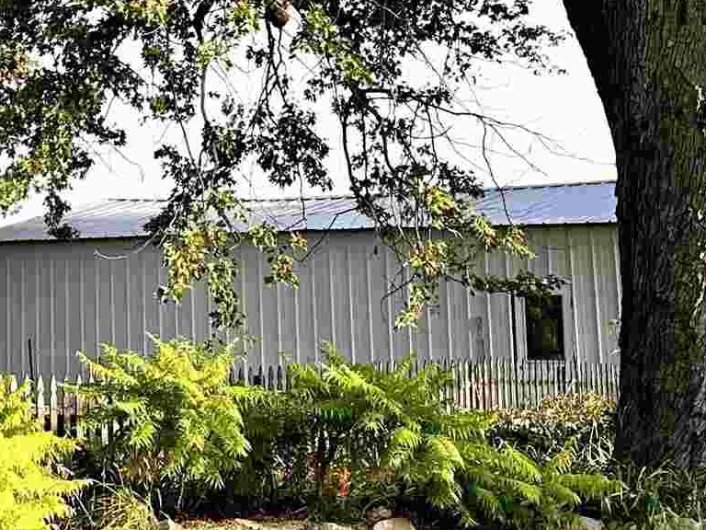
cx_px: -46
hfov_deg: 19.7
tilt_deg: +9.6
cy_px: 10
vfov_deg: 15.2
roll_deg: -1.6
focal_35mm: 96
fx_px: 1958
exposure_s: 1/843
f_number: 1.78
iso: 80
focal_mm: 6.86
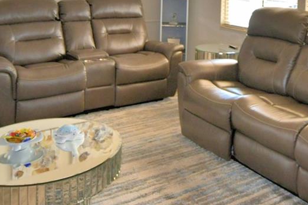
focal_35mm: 46
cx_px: 208
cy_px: -18
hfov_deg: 42.1
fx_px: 394
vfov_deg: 27.0
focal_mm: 10
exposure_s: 1/40
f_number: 4.5
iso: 200
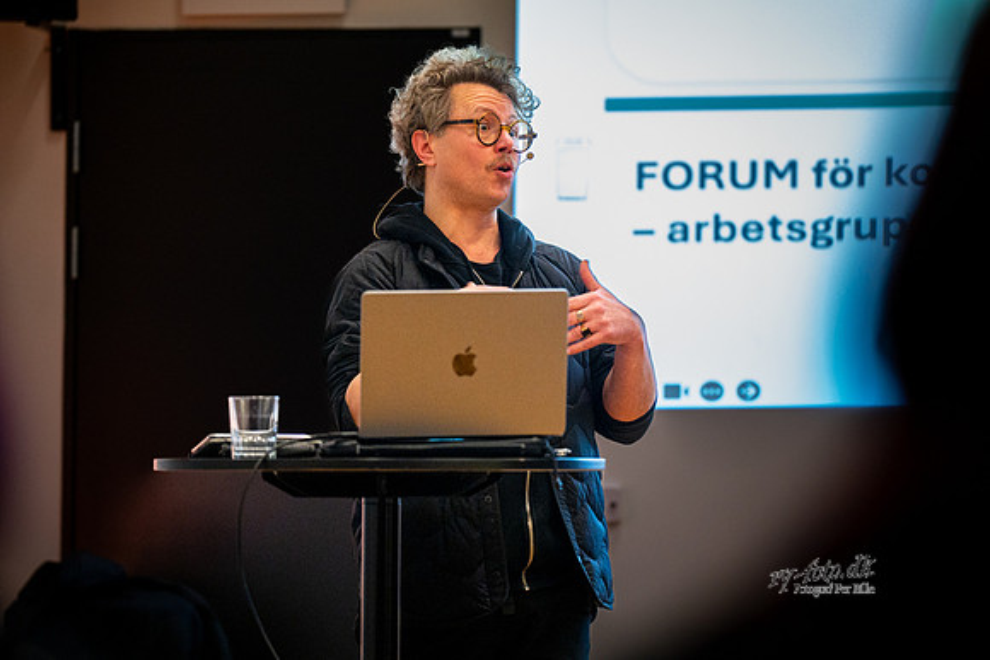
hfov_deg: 14.5
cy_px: 329
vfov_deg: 9.7
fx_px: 3879
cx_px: 476
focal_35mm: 141
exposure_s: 1/125
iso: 6400
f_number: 2.8
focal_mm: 132
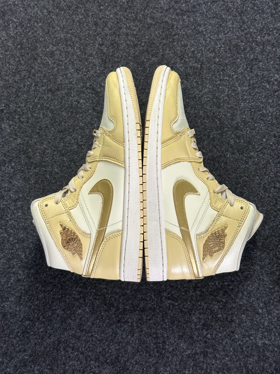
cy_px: 187
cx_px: 140
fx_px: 518
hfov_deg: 30.3
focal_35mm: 48
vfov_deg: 39.7
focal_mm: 6.86
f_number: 1.78
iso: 125
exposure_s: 1/50
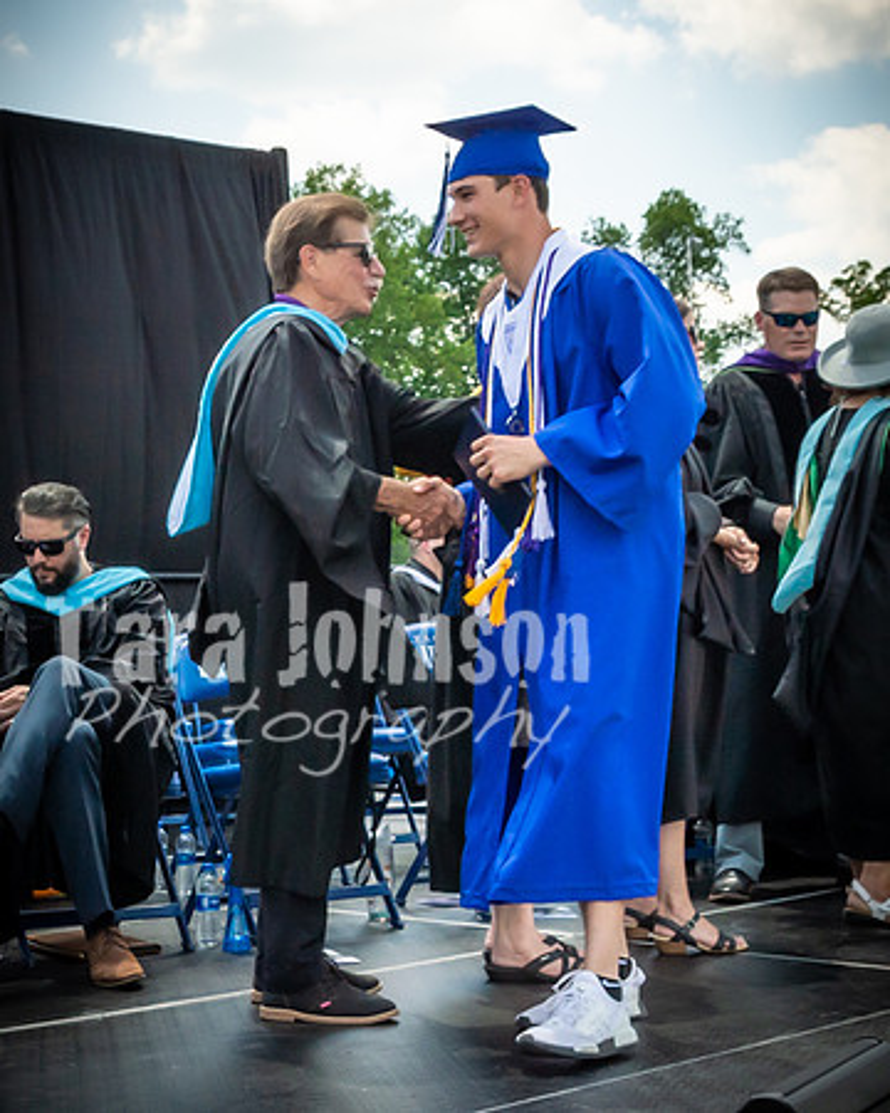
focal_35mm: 64
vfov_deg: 29.6
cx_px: 197
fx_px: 2107
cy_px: 573
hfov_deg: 23.5
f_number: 7.1
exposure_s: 1/800
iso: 200
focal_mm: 17
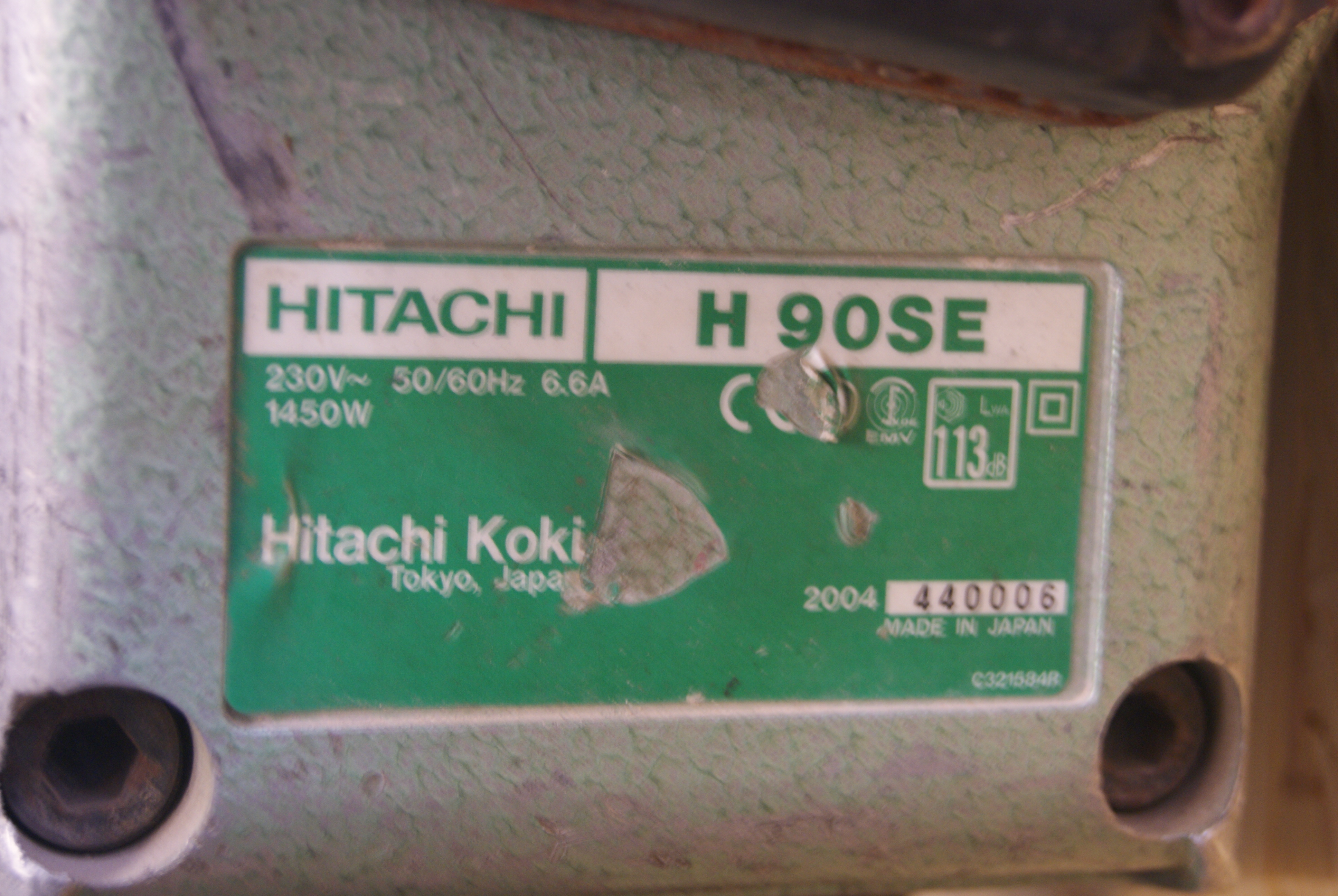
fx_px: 3070
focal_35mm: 82
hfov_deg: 24.6
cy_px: 448
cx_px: 669
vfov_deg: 16.6
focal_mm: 55
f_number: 5.6
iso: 400
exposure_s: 1/1.67
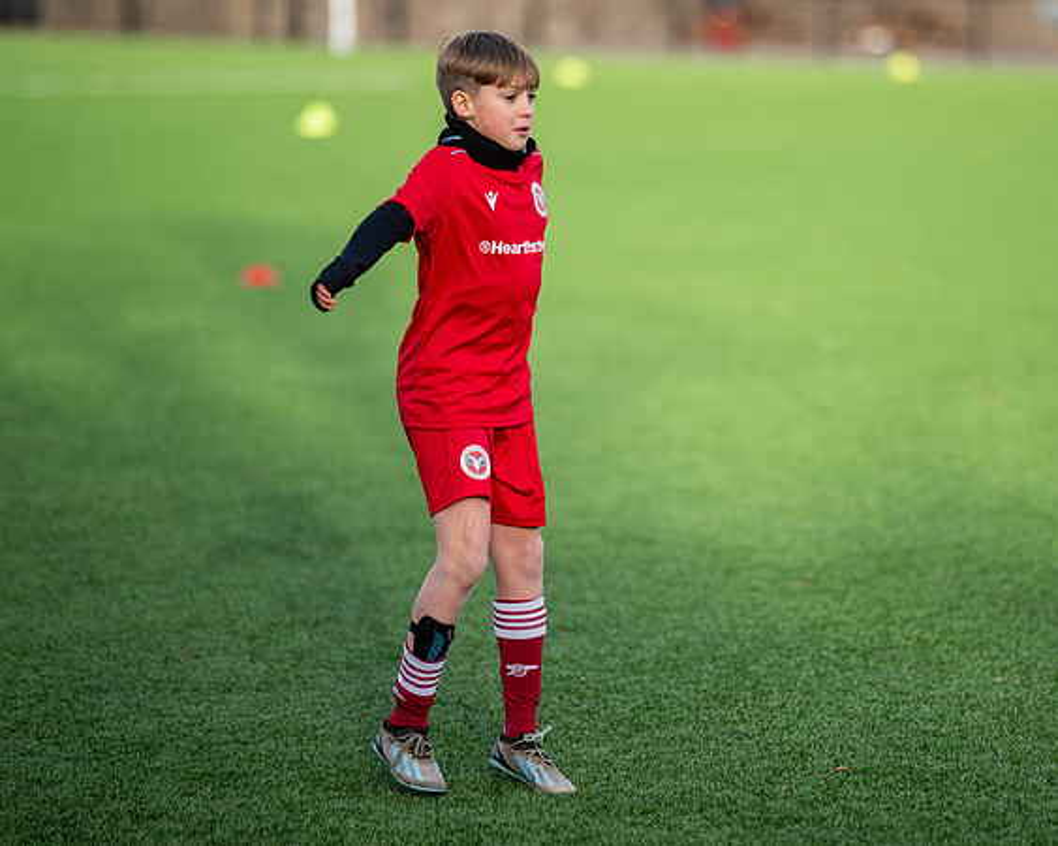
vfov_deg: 8.9
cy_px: 414
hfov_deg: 11.2
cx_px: 690
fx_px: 5413
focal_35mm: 173
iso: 100
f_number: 1.8
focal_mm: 135
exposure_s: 1/2000
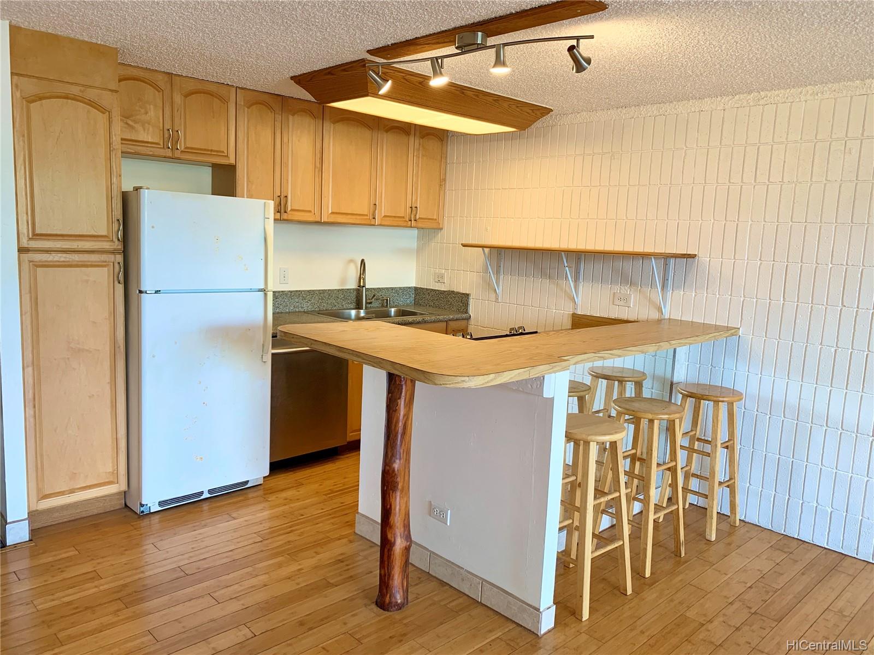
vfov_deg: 53.1
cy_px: 328
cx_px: 437
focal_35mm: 26
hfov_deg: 67.3
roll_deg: -3.0
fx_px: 656
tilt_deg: -8.0
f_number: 1.8
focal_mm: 4.25
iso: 50
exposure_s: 1/60
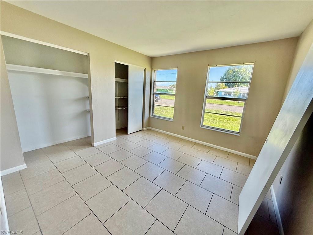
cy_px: 118
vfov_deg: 85.7
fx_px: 127
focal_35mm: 14
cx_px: 156
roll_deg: -3.1
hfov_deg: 102.1
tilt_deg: -12.2
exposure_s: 1/230
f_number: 2.2
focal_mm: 2.22
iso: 64
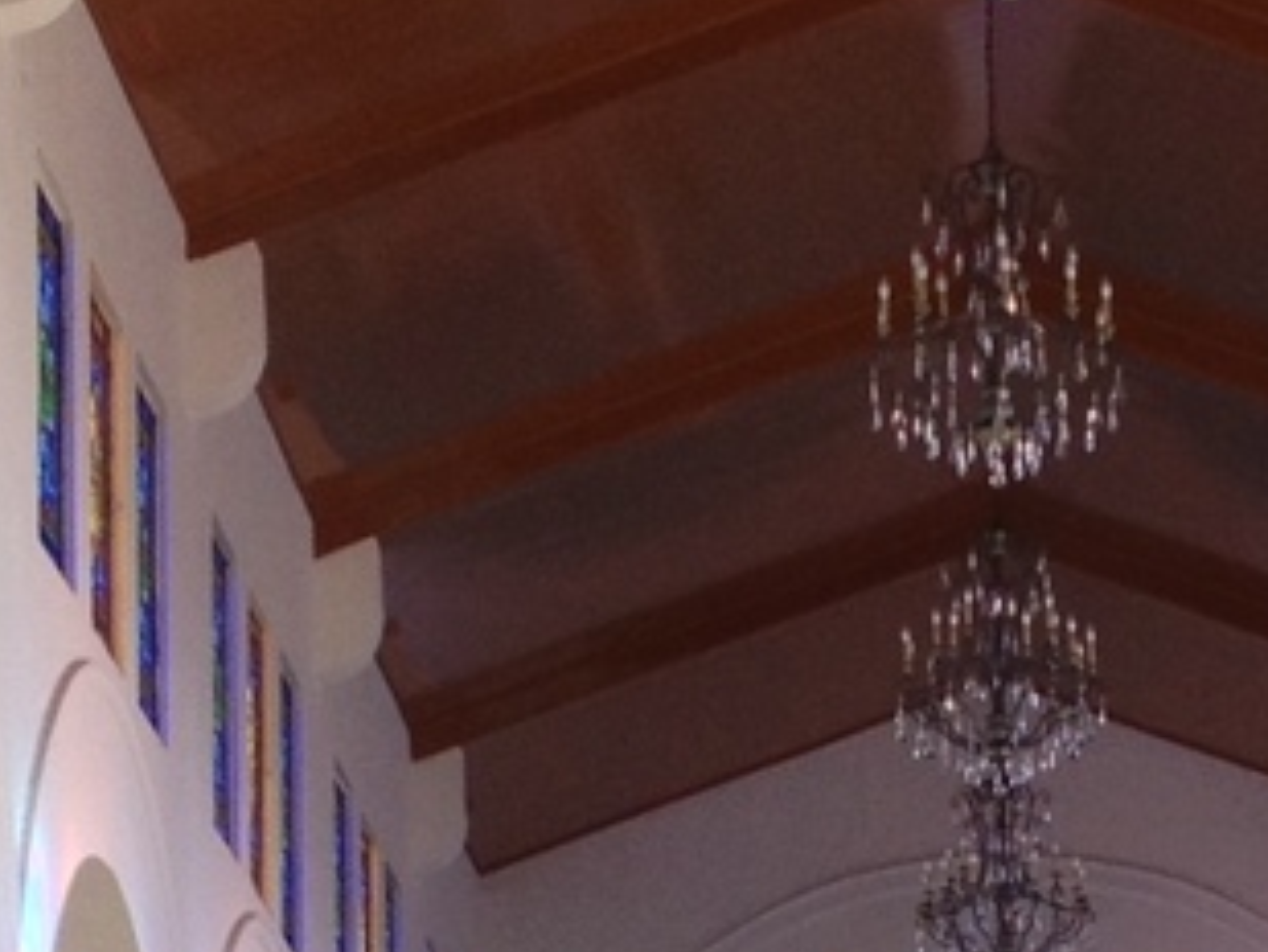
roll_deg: +1.1
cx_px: 1083
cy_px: 1506
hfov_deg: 10.9
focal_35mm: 181
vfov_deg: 8.0
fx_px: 6633
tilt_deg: +2.4
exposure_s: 1/60
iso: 64
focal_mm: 4.28
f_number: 2.4
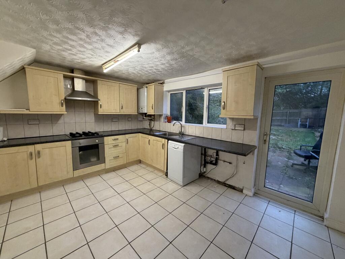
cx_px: 172
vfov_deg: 85.7
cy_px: 130
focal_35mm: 14
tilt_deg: -7.9
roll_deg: -1.1
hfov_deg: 102.1
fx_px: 140
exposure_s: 1/50
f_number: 2.2
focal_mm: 2.22
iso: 320
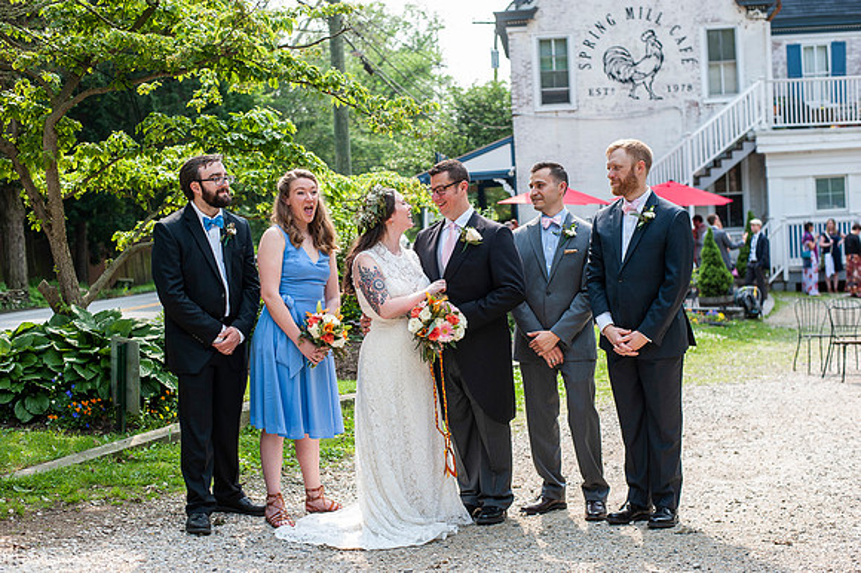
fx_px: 1195
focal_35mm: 50
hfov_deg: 39.6
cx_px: 430
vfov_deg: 27.0
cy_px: 286
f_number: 4
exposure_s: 1/500
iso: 320
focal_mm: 50
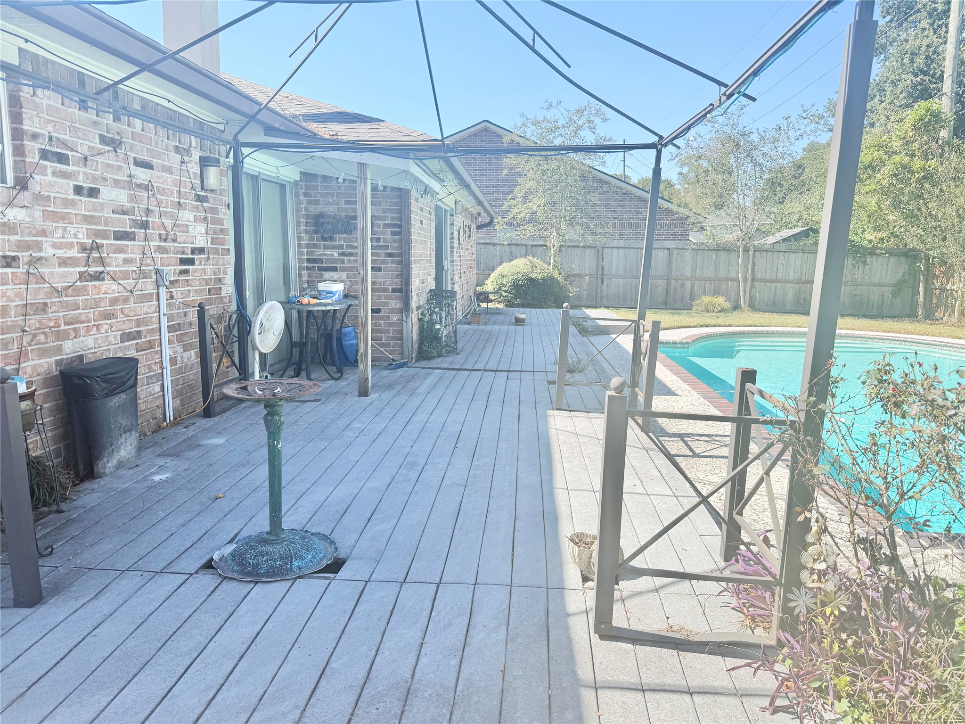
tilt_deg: -7.7
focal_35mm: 24
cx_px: 482
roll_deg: -0.3
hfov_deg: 71.6
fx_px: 669
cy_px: 362
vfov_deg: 56.8
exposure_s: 1/2232
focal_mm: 6.76
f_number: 1.78
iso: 80
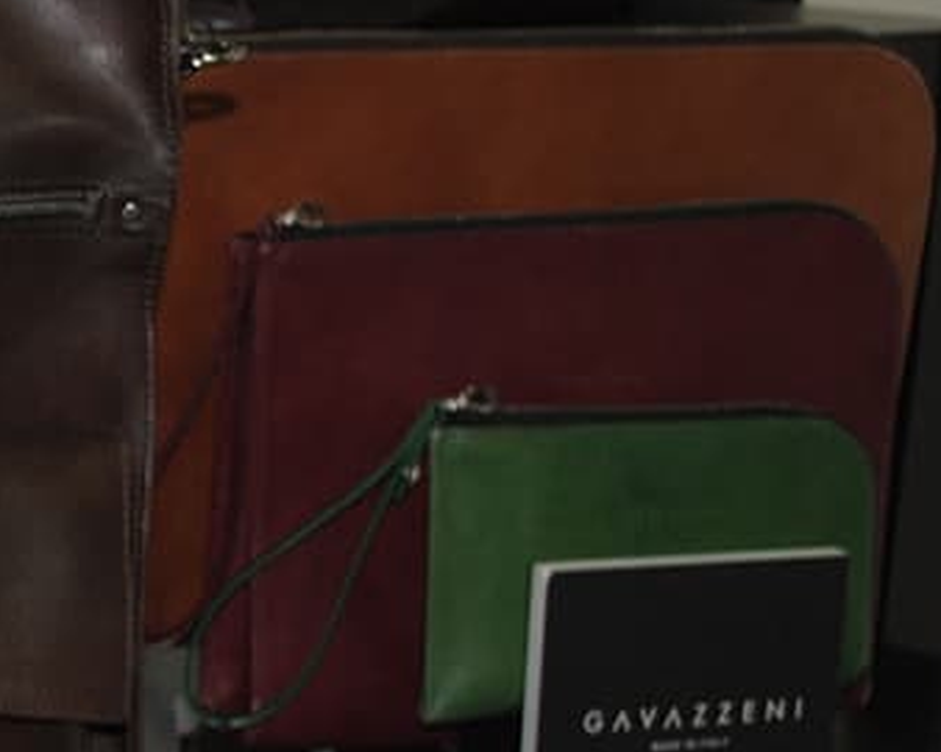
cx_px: -523
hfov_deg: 13.8
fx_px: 3618
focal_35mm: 130
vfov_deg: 11.9
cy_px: 465
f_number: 4.2
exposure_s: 1/60
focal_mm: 26
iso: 200
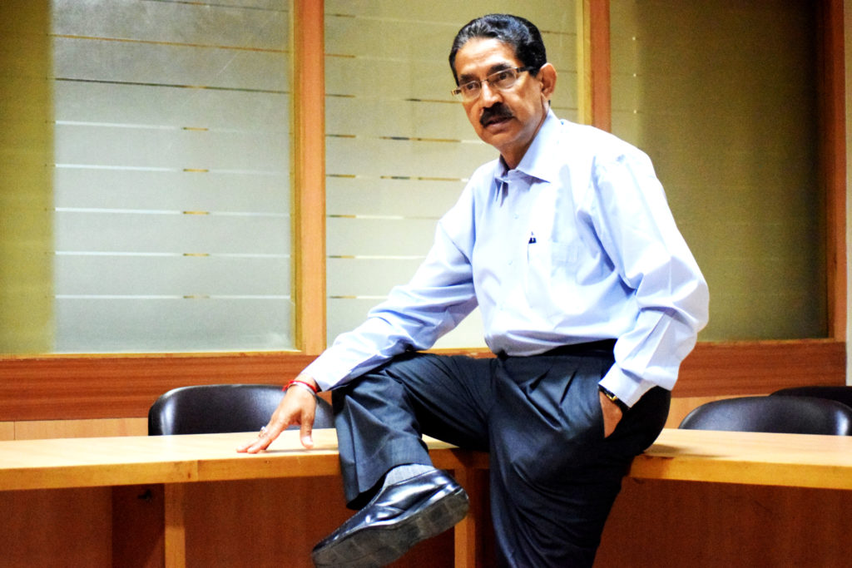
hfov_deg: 24.6
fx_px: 1953
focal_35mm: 82
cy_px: 284
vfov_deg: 16.6
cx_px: 426
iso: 10000
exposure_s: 1/100
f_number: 4
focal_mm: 55
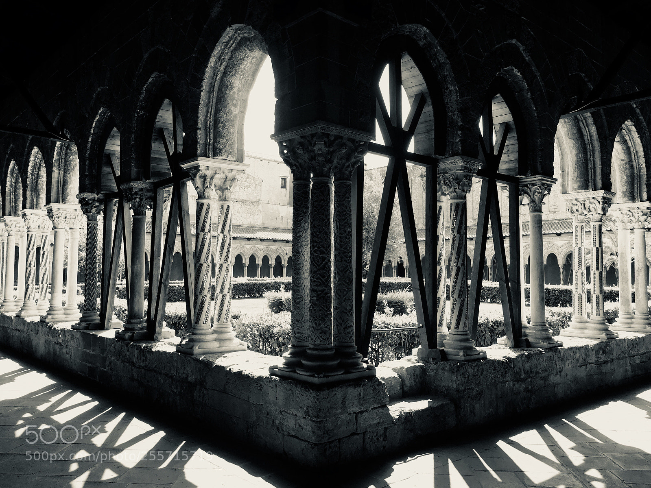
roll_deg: +0.3
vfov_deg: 48.2
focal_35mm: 29
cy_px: 244
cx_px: 326
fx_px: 545
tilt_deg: +2.9
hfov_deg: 61.7
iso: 25
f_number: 2.2
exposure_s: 1/345
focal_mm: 4.15
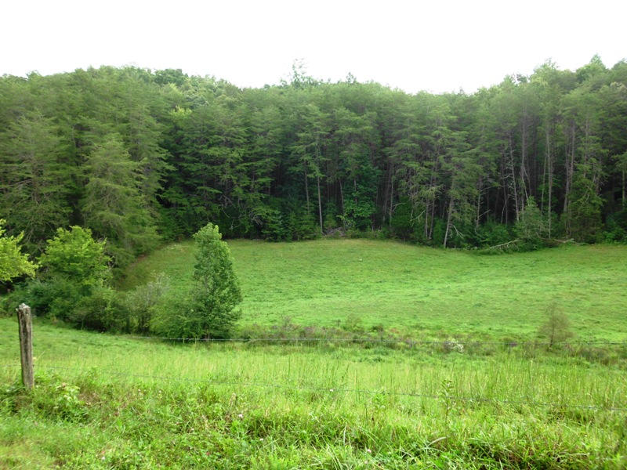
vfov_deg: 39.7
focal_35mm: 36
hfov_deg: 51.4
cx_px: 314
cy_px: 235
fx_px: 652
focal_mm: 6.57
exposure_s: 1/82
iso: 100
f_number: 3.2
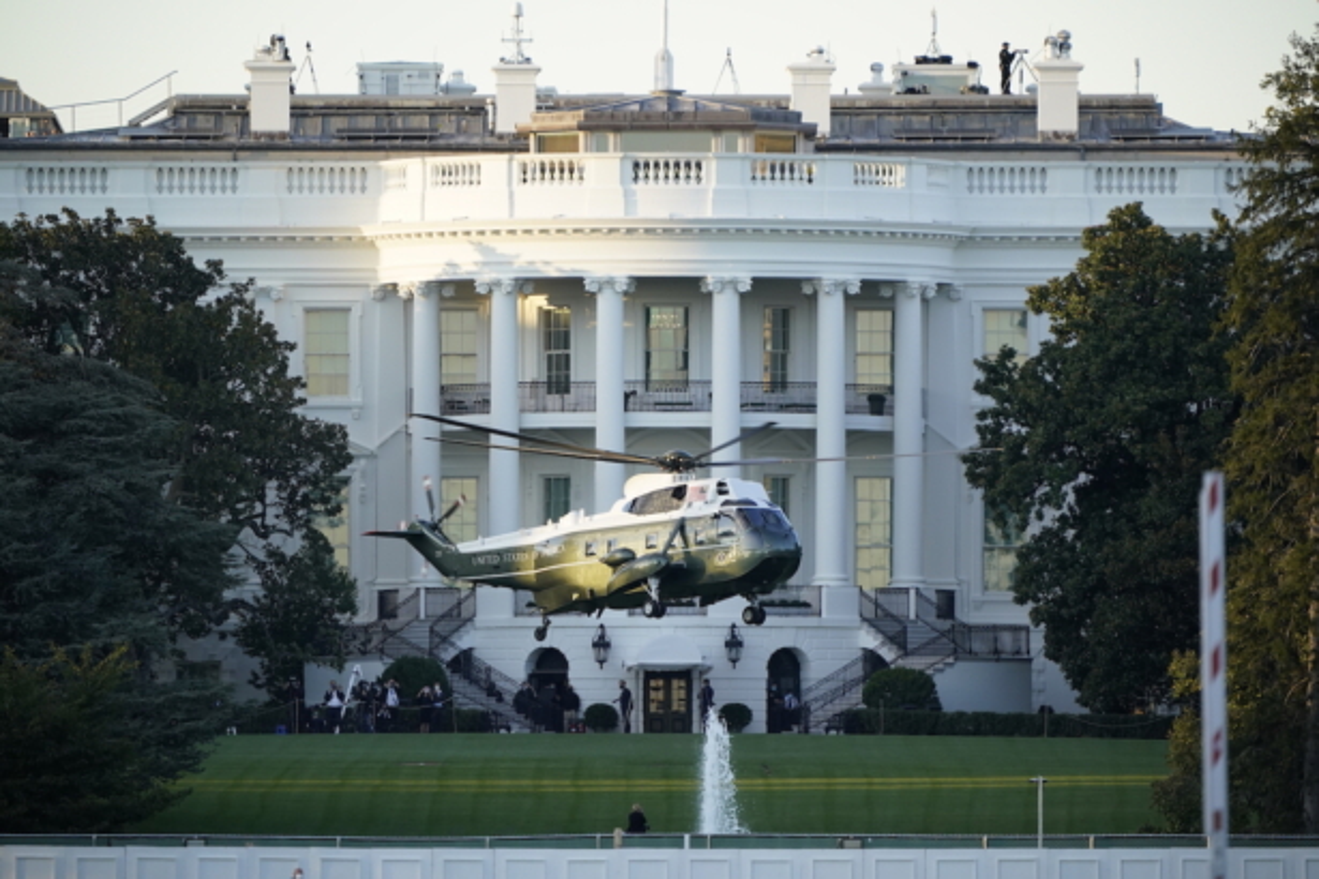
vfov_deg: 2.3
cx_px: 660
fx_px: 21982
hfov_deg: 3.4
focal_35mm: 600
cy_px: 440
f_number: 6.3
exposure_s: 1/800
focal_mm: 600
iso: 2000
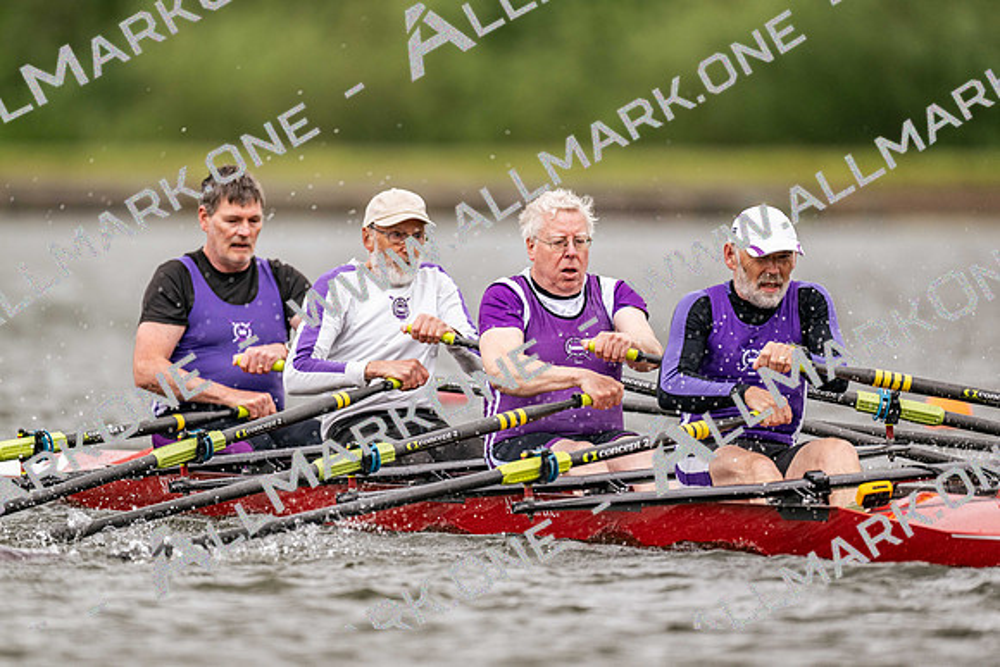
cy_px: 334
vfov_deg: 2.3
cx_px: 500
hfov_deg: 3.4
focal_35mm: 600
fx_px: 16670
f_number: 4
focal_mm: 600
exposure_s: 1/2500
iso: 500
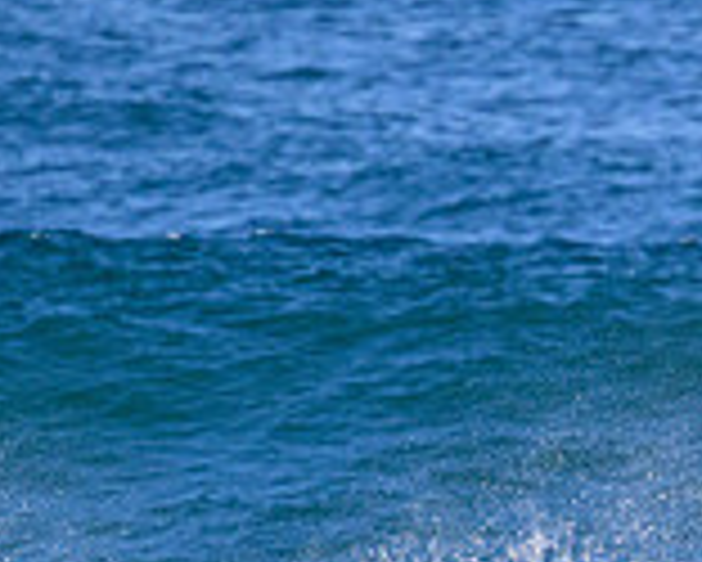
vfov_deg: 0.8
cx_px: 1148
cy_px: 803
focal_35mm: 1914
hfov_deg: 1.0
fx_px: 39791
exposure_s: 1/2000
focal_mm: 550
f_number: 11
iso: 2000
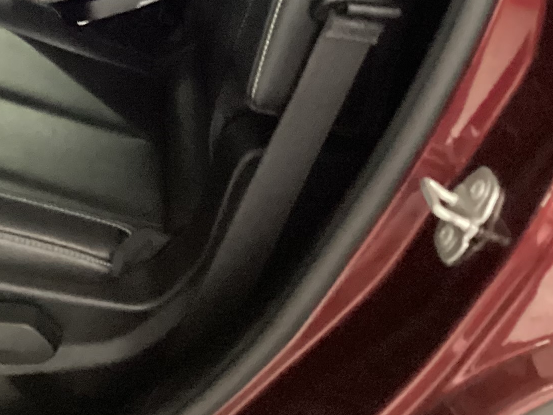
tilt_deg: -20.8
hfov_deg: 20.4
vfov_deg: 15.2
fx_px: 1470
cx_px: -35
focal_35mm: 92
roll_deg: +2.8
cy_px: -145
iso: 640
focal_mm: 3.3
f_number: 2.4
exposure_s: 1/15
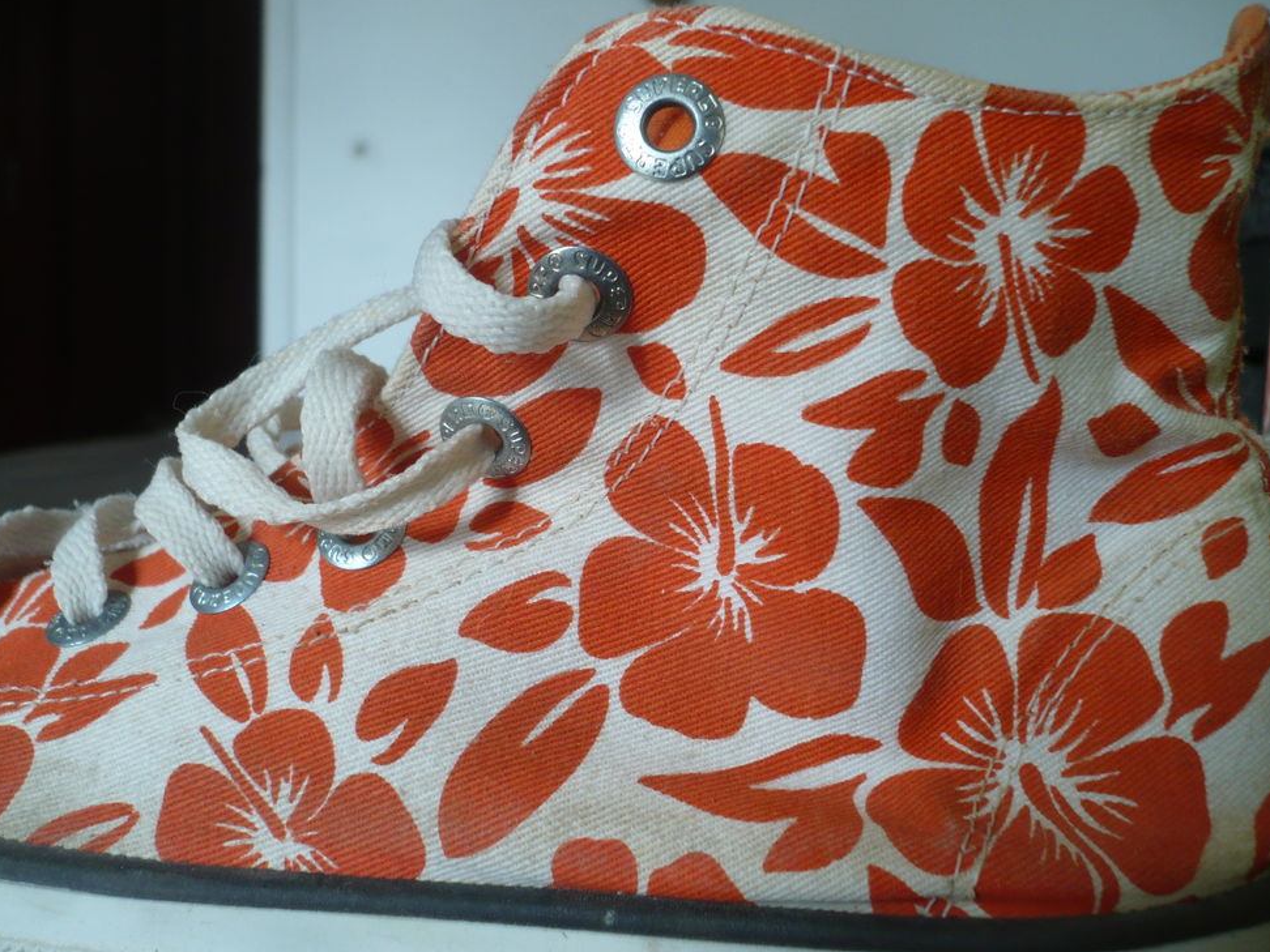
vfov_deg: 39.7
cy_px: 481
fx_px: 1321
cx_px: 647
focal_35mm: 36
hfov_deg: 51.4
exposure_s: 1/30
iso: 125
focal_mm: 5.8
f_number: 2.8
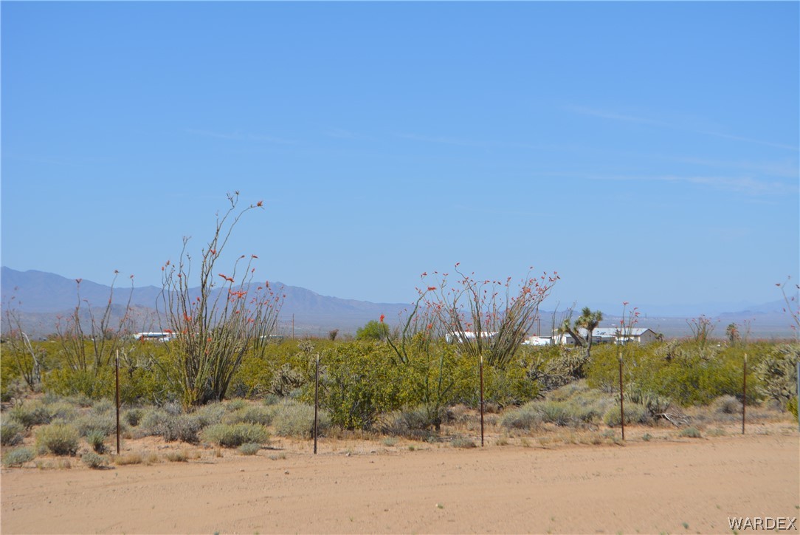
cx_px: 400
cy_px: 268
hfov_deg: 24.6
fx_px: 1834
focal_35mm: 82
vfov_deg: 16.6
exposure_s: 1/500
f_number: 8
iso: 140
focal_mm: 55
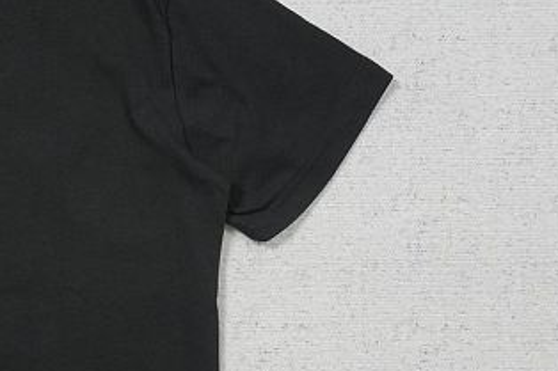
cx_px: -100
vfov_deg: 16.1
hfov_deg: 22.4
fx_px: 1301
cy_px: 288
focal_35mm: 84
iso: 1600
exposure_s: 1/100
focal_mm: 22
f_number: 10
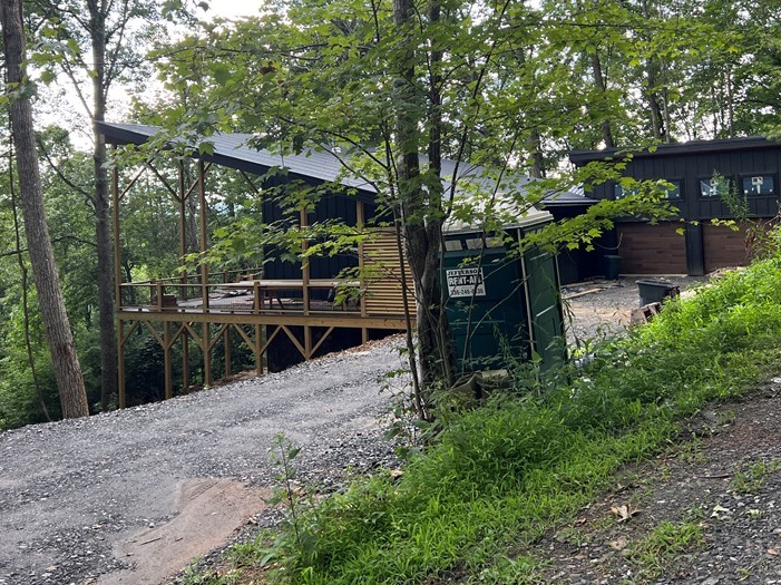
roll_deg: +2.9
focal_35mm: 38
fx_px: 857
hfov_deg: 49.0
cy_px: 181
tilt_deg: +1.7
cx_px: 392
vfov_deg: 37.2
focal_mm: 5.7
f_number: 1.5
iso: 64
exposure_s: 1/171
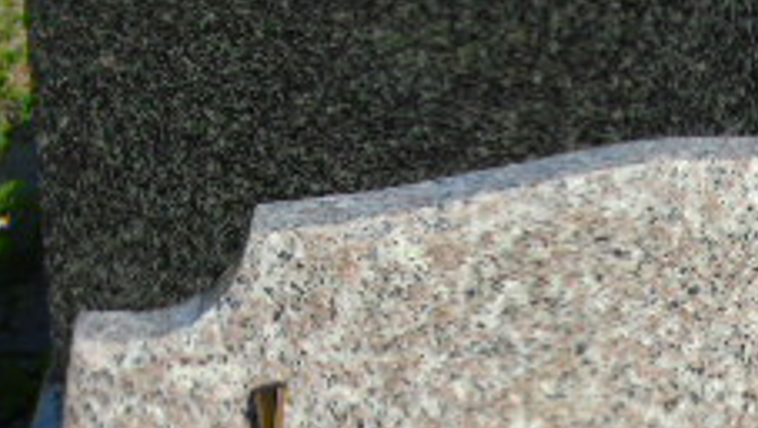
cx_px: 798
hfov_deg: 14.9
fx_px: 2836
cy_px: 742
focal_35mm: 141
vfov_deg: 8.3
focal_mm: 8.2
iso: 80
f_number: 4.1
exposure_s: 1/800
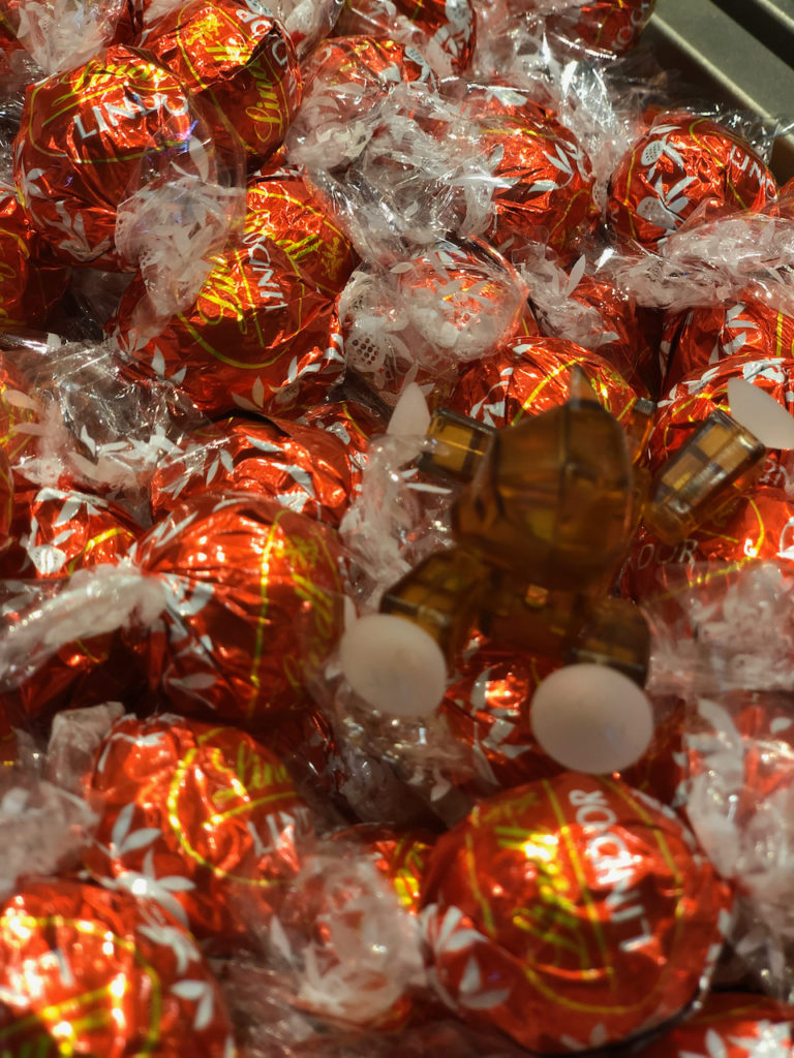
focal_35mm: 52
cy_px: 529
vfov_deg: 36.8
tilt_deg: -42.6
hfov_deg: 28.0
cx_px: 397
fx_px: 1590
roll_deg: -8.7
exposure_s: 1/40
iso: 80
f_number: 2.4
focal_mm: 6
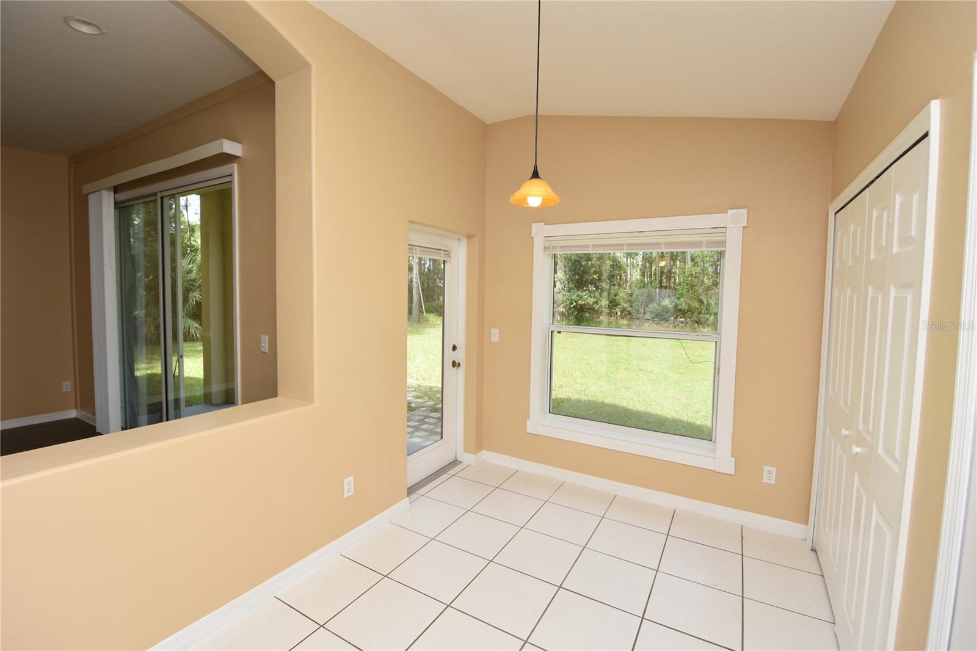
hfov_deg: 100.4
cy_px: 326
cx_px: 488
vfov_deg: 77.3
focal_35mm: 15
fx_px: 407
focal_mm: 10
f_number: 5
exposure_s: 1/100
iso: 200
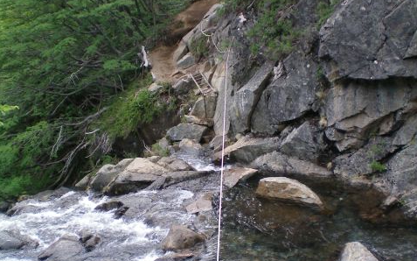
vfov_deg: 23.9
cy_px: 173
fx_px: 614
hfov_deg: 37.5
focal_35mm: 54
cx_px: 208
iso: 64
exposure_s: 1/200
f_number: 3.1
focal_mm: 6.3
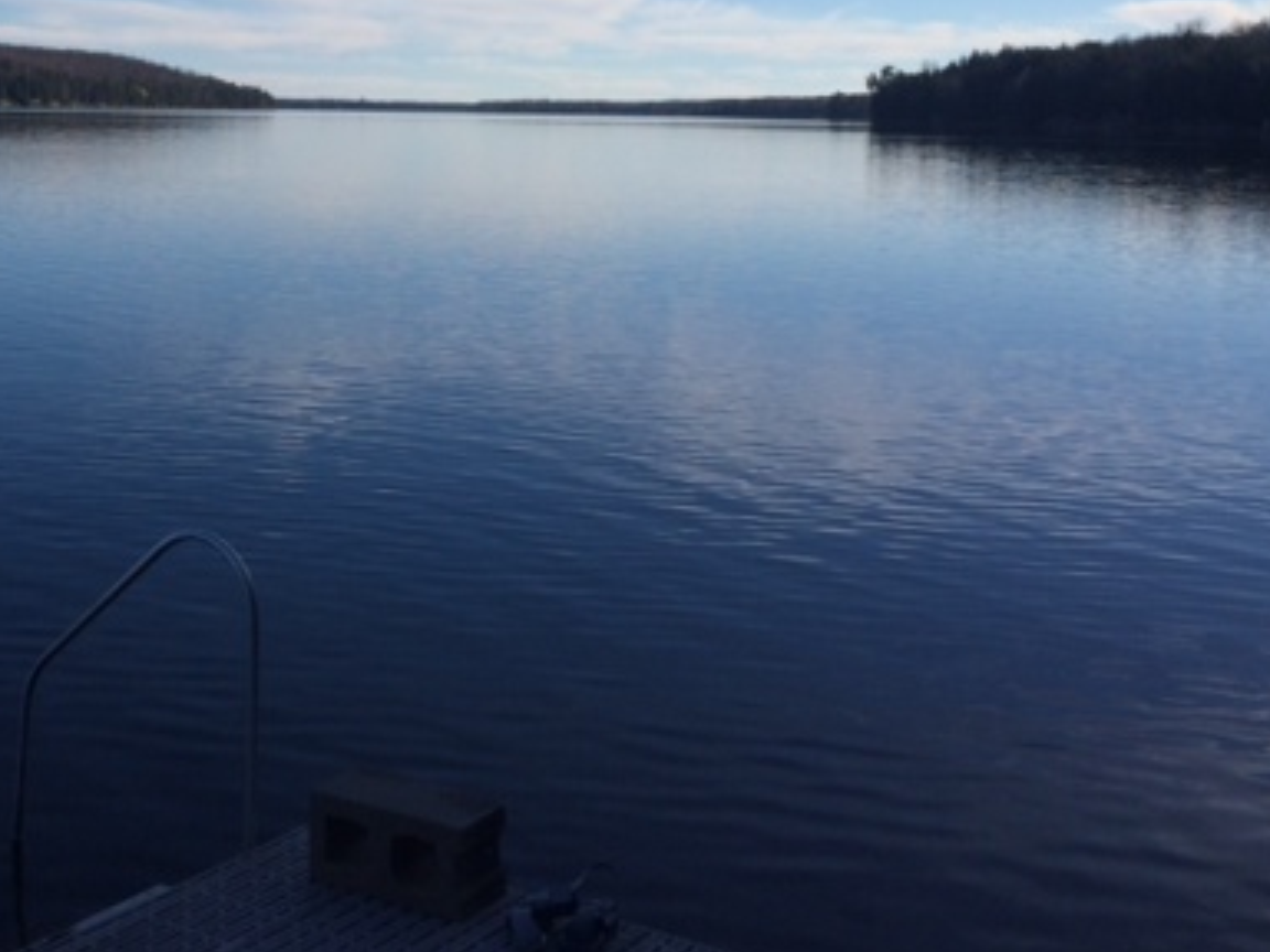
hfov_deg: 37.6
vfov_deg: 28.4
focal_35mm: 50
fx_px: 1834
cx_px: 387
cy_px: 178
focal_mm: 4.12
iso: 40
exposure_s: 1/2564
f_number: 2.2
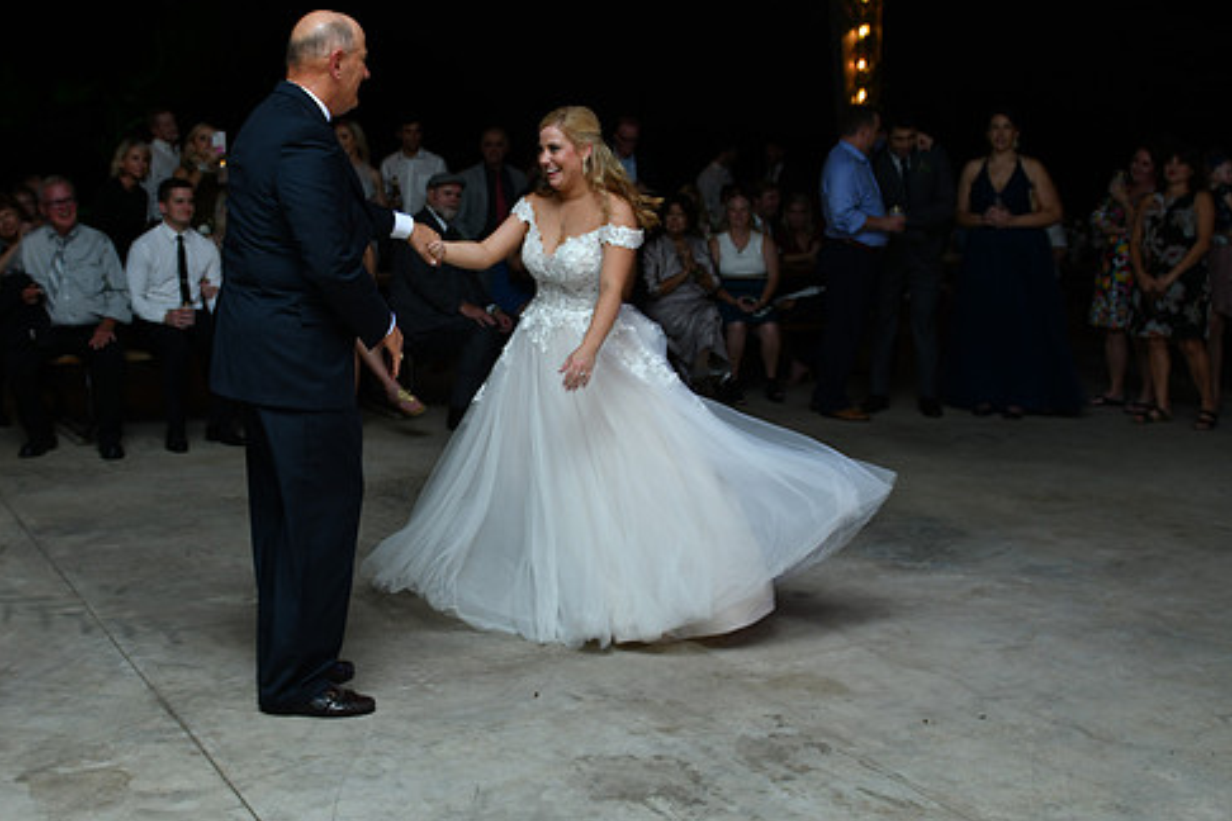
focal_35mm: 43
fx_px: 1471
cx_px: 510
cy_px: 359
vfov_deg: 31.2
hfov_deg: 45.3
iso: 200
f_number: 2.8
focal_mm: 24
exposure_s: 1/40
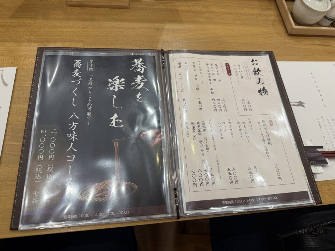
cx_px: 168
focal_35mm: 24
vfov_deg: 56.8
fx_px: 232
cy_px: 126
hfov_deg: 71.6
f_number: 1.78
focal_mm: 6.76
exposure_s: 1/120
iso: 125
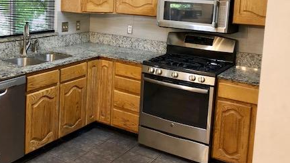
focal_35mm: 45
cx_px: 98
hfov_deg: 44.8
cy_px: 37
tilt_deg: -6.4
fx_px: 346
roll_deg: -3.2
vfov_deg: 26.1
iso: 64
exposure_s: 1/15
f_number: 1.8
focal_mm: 4
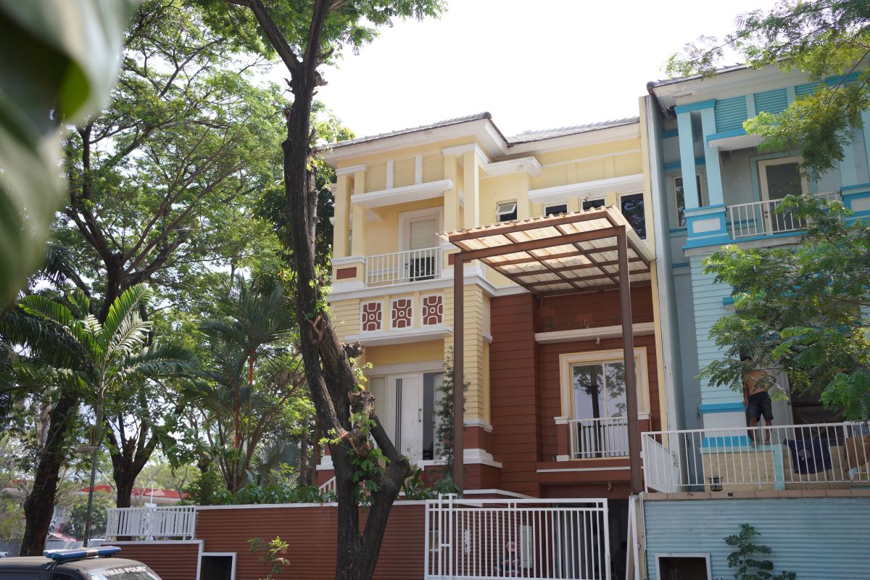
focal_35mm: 35
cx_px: 435
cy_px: 290
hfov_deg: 54.4
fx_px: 846
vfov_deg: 37.9
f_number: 3.2
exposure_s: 1/320
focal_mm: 35
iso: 100
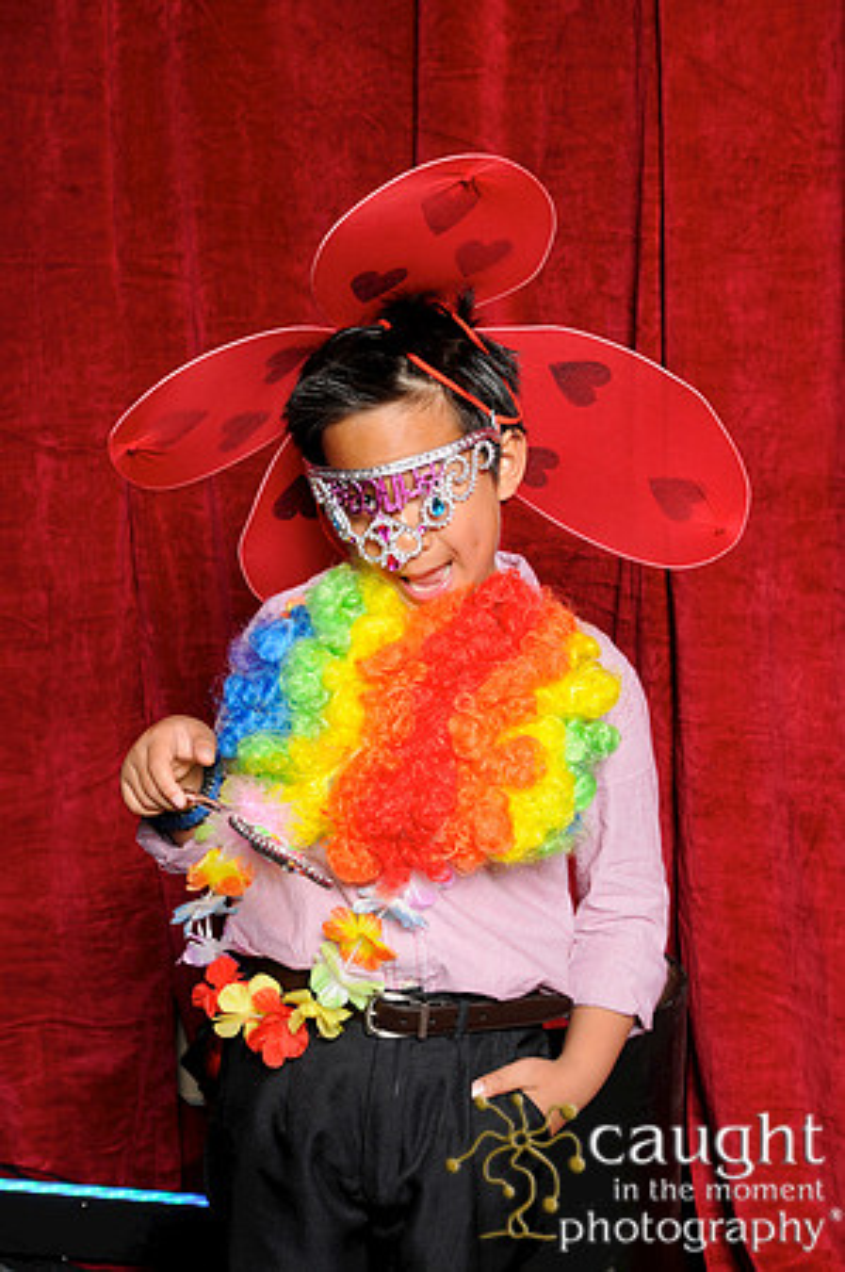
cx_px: 422
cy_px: 636
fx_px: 1853
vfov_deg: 37.9
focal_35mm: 52
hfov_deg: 25.7
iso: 400
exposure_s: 1/60
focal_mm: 35
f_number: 8
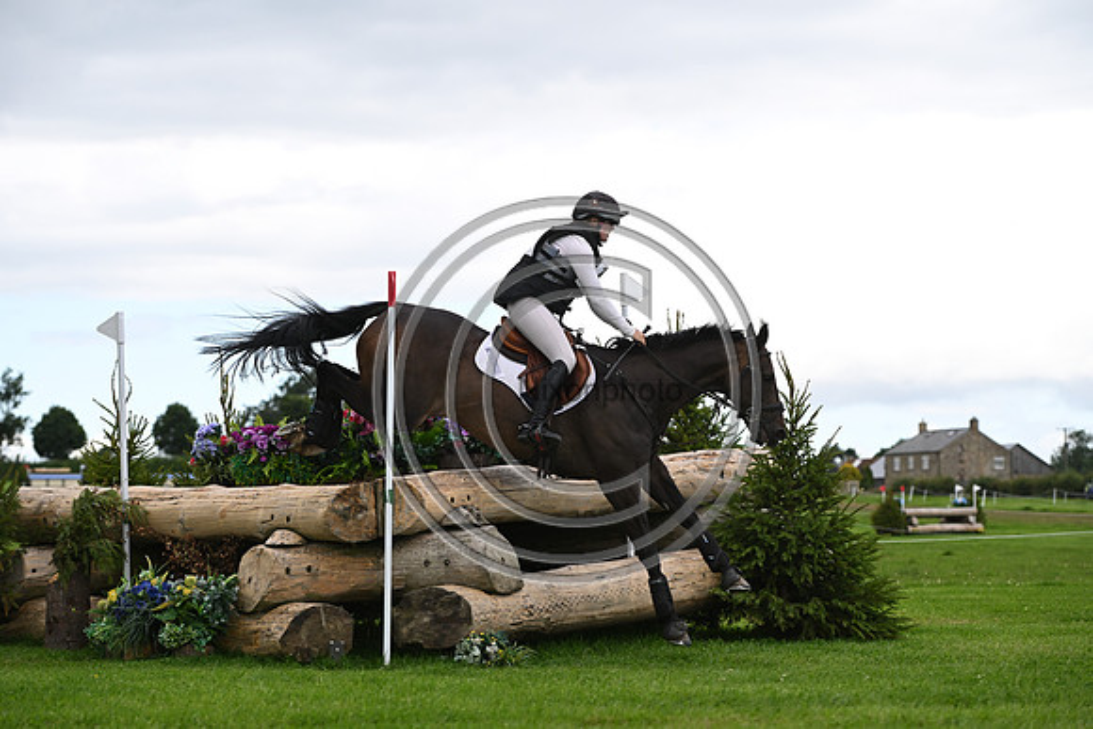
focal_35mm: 112
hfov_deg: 18.3
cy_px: 364
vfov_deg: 12.2
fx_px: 3401
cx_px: 546
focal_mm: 112
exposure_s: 1/1250
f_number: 4.5
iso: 360
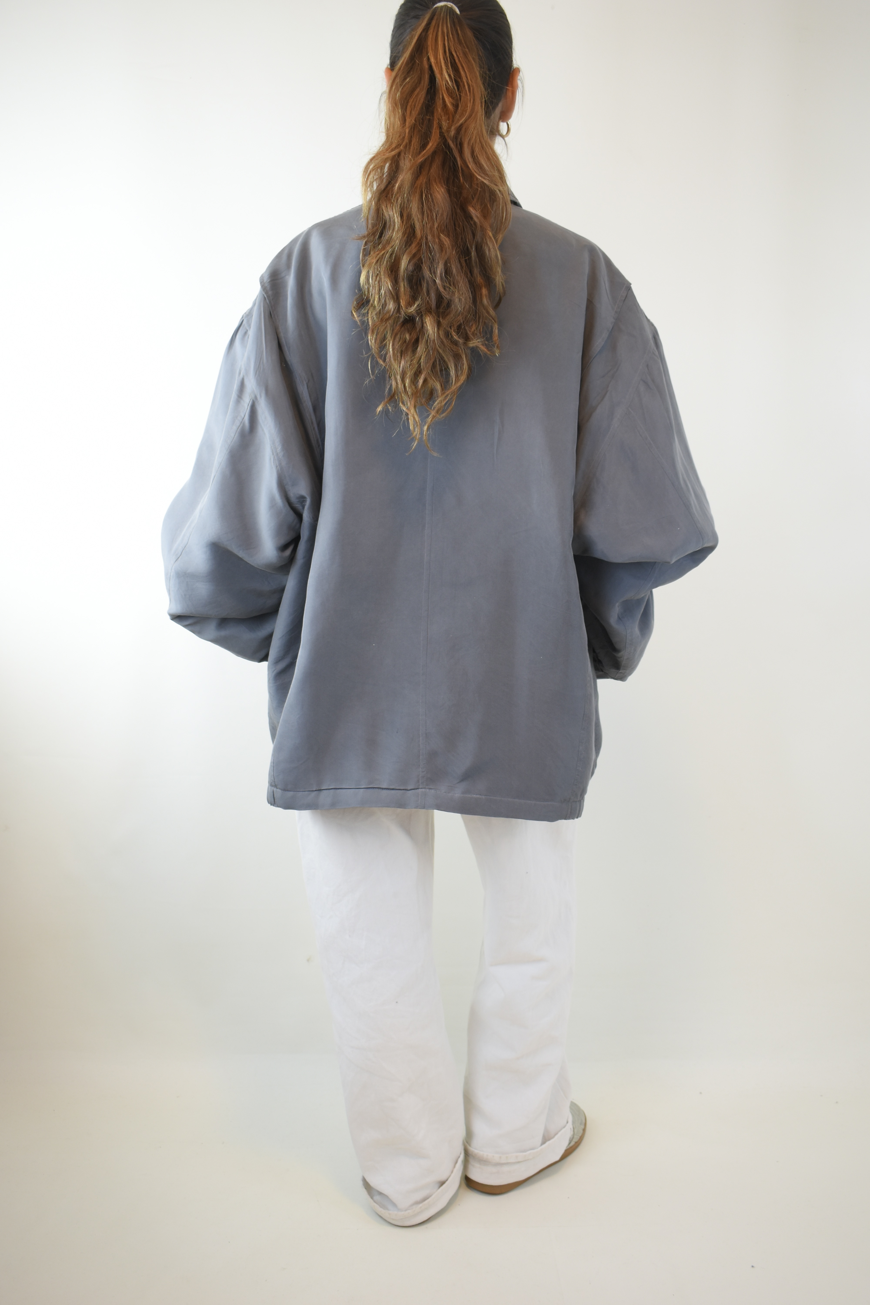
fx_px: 1305
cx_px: 435
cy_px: 652
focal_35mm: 36
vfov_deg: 53.1
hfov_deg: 36.9
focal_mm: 24
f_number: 4.5
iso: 400
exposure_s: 1/80
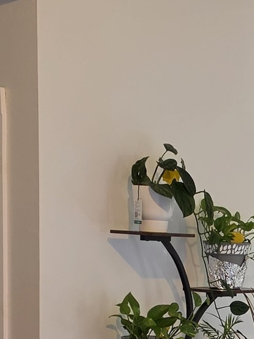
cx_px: 377
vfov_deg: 14.9
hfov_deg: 11.1
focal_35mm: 128
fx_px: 1252
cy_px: 405
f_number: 1.4
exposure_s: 1/120
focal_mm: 6.5
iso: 400
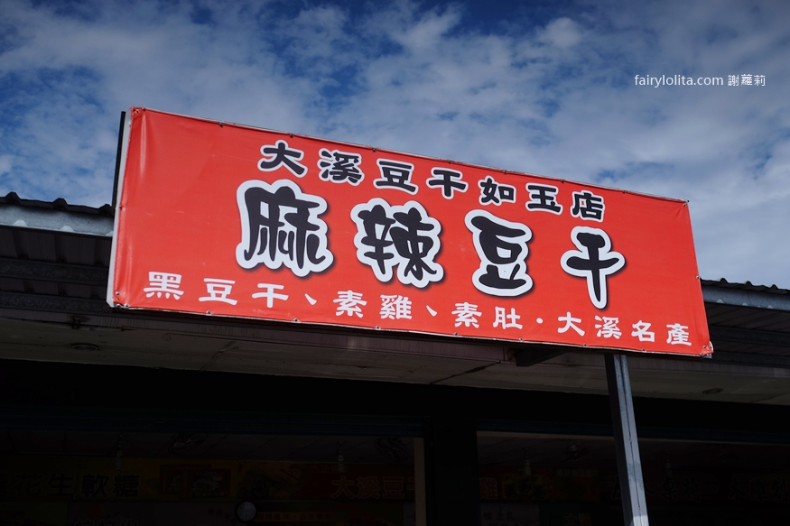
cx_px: 399
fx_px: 790
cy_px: 260
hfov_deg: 53.1
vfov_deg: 36.9
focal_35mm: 36
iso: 100
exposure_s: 1/1700
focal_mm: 23
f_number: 2.5
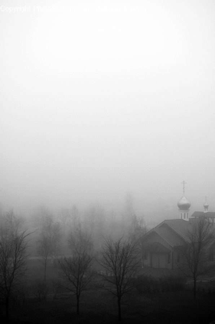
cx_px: 108
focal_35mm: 57
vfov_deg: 35.1
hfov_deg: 23.7
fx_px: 513
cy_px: 162
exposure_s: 1/125
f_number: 5.3
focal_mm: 38
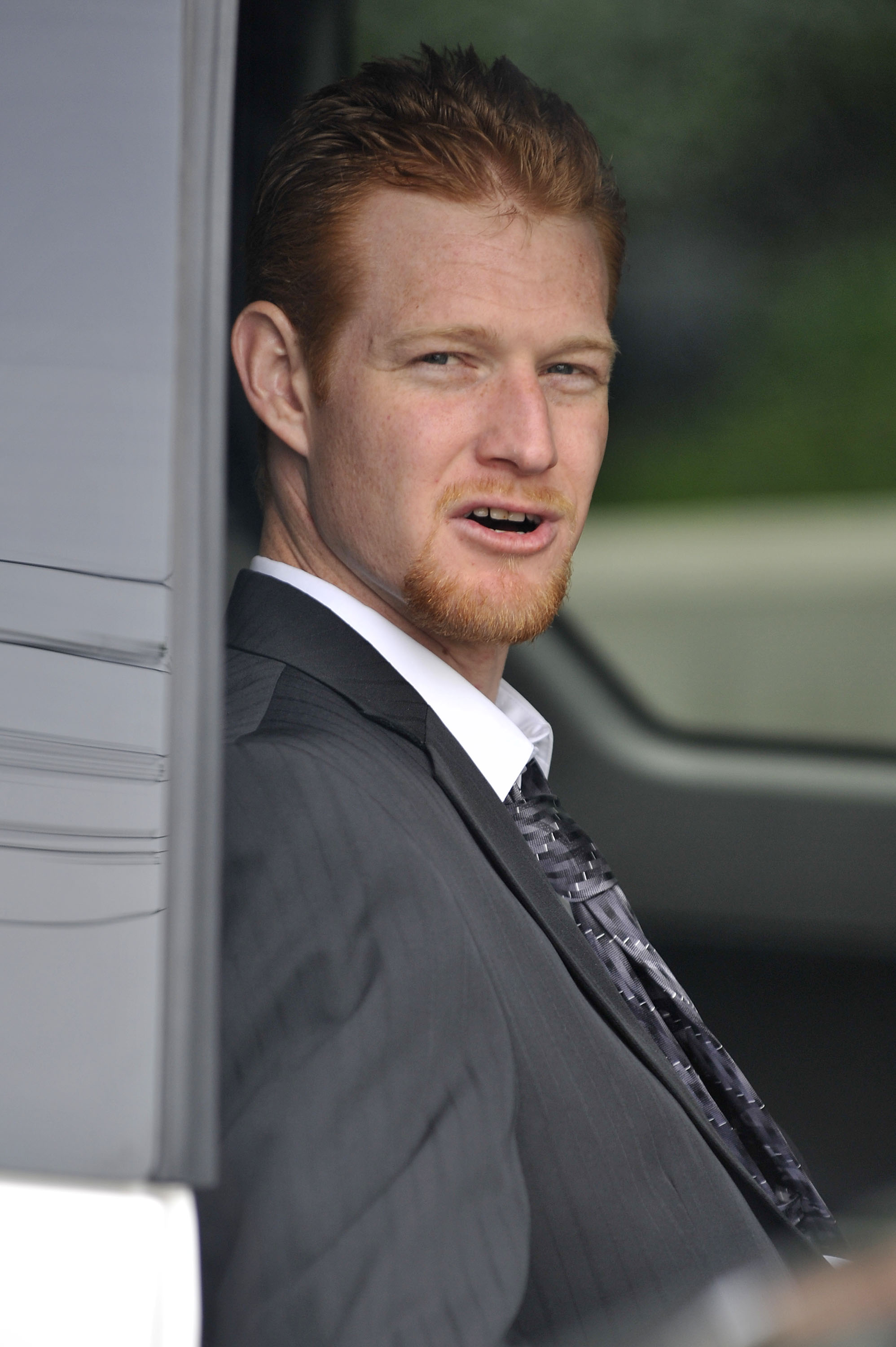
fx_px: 7476
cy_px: 674
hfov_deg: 6.9
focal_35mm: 200
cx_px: 448
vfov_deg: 10.3
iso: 400
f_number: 3.2
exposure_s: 1/640
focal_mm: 200
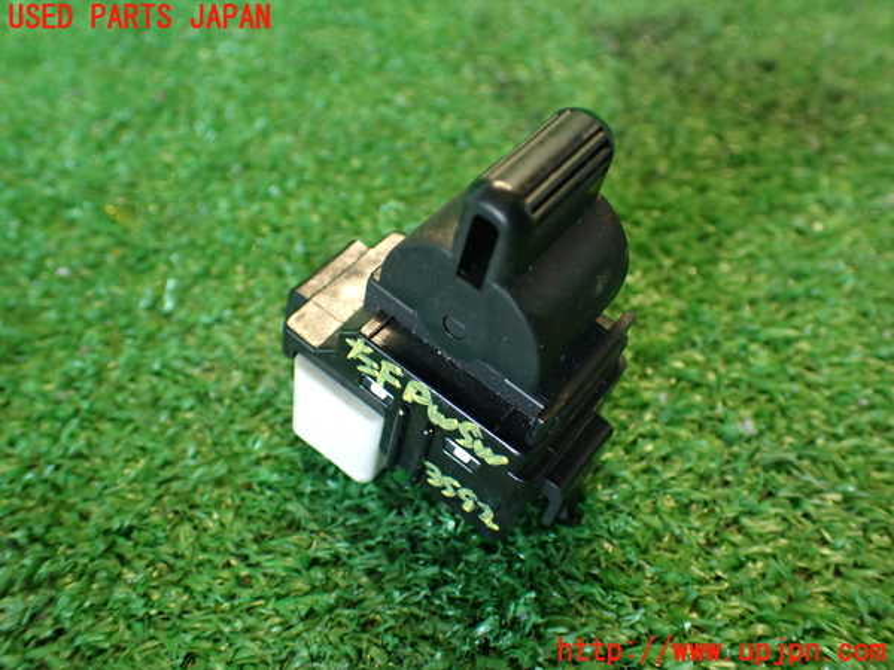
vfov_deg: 44.2
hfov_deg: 56.8
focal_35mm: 32
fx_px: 826
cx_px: 447
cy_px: 335
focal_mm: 5.79
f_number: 2.4
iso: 320
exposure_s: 1/30
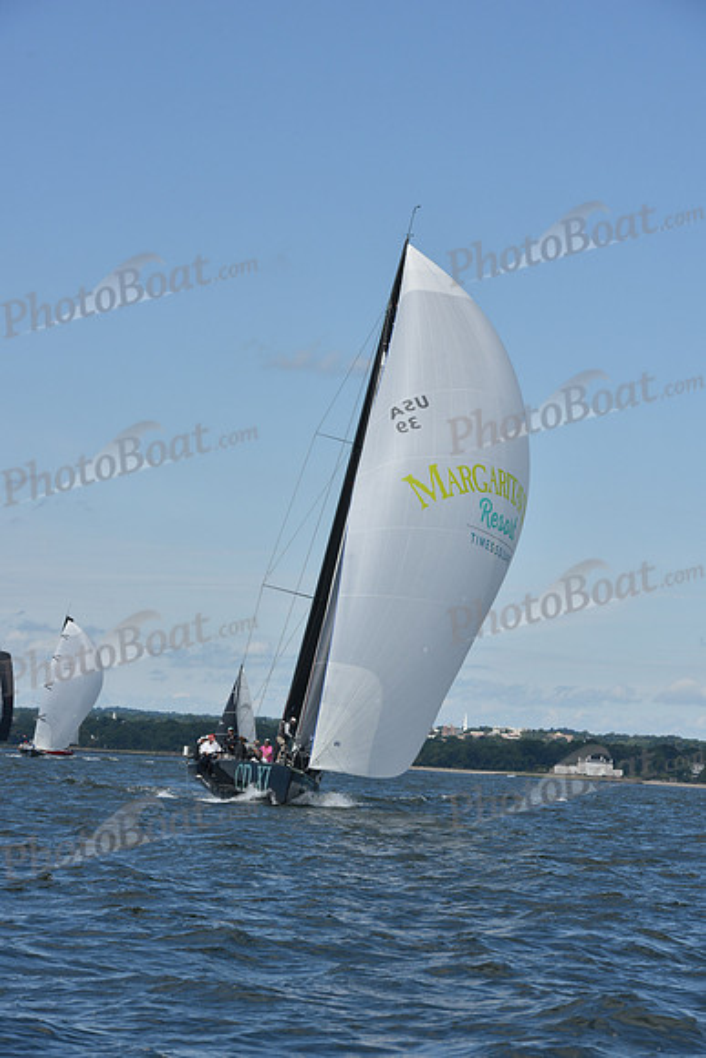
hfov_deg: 11.2
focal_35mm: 122
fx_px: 3586
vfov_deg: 16.8
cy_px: 529
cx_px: 353
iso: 320
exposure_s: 1/1000
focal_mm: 122
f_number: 10
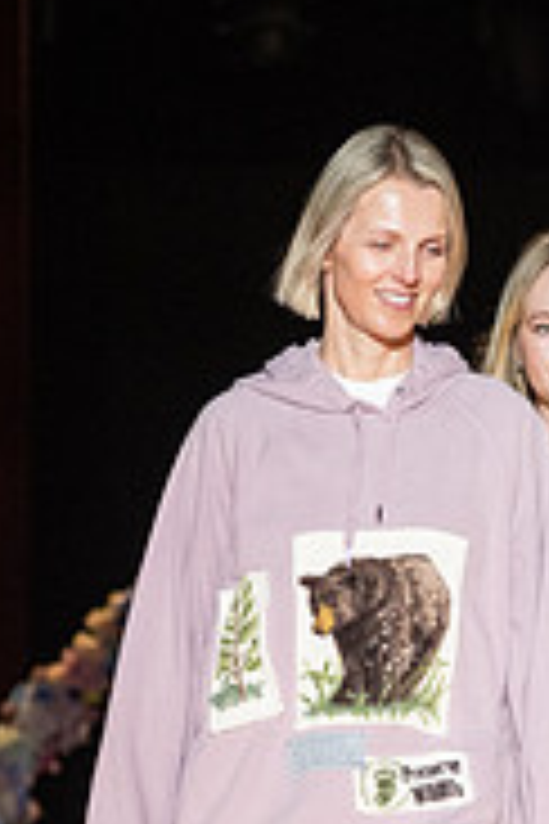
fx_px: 7502
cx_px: 810
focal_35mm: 328
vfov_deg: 6.3
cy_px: 695
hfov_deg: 4.2
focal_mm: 70
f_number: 2.8
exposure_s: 1/1000
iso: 800
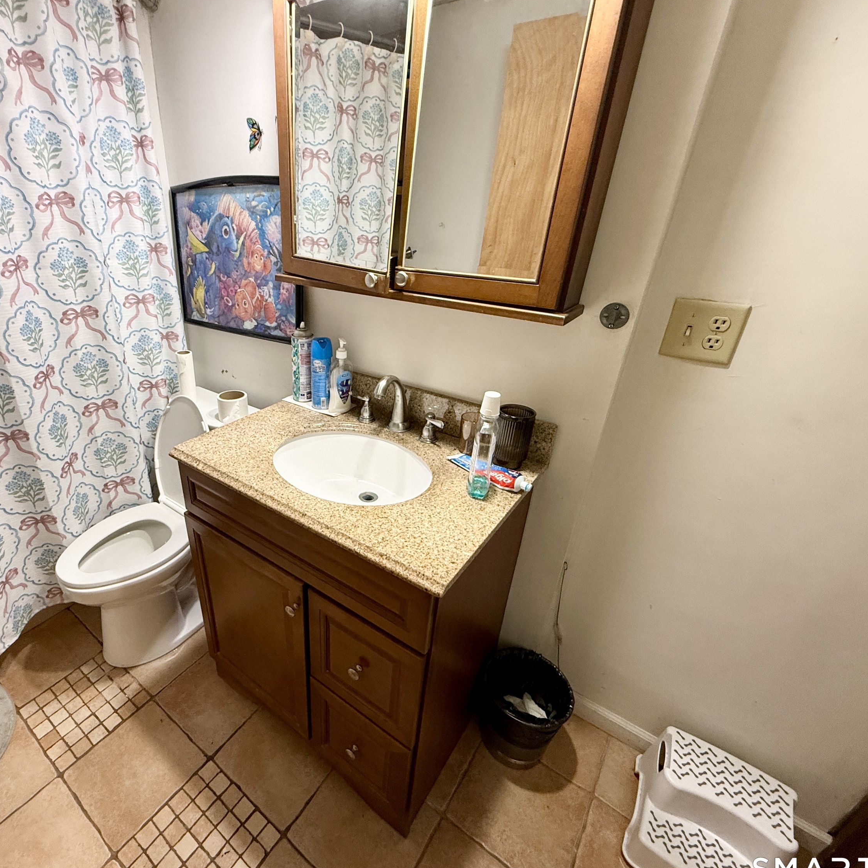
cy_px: 442
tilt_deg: -28.1
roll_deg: -1.1
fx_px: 482
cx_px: 333
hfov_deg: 82.6
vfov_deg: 84.0
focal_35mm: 17
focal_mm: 2.22
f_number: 2.2
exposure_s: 1/60
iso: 250
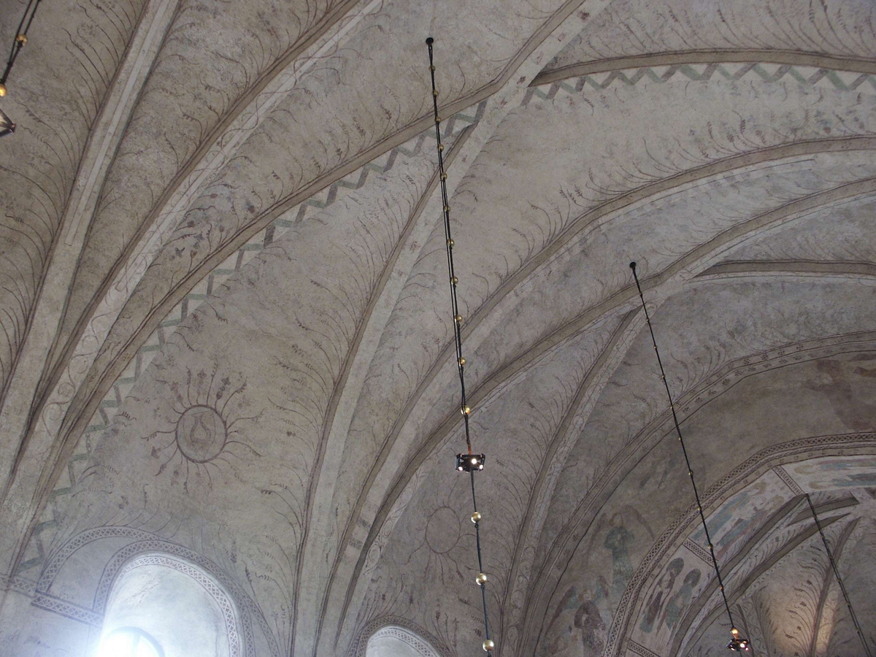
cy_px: 328
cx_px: 438
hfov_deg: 50.1
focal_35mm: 37
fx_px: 936
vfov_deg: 38.7
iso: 200
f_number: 2.8
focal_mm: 9.65
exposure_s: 1/10
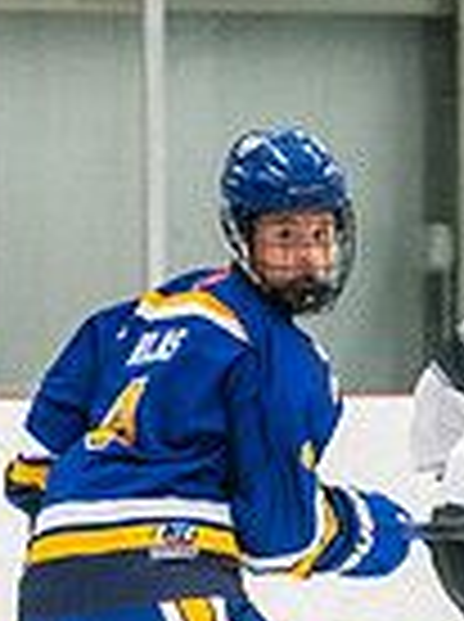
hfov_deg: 3.6
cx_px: -399
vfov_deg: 4.8
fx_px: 7350
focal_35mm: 410
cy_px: 857
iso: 3200
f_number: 2.8
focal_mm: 70
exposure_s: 1/1250
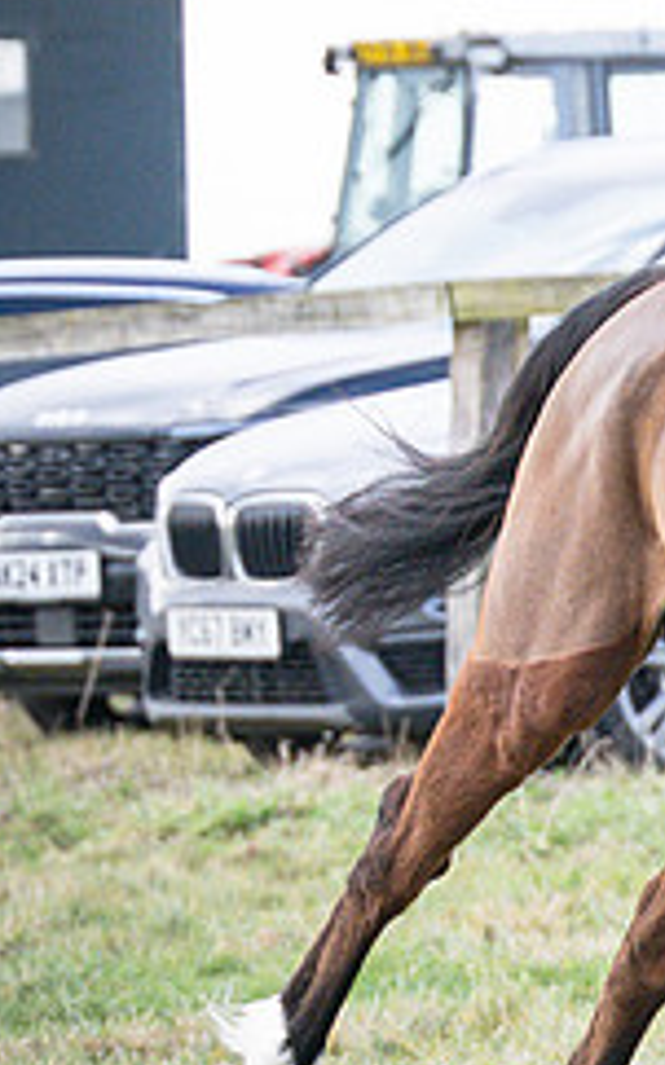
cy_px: 464
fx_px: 16345
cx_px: 1210
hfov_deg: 2.3
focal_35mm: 563
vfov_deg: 3.7
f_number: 2.8
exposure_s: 1/1600
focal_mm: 82
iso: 400
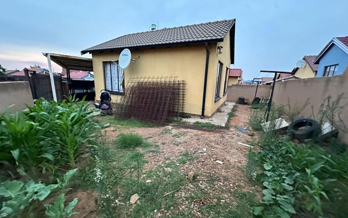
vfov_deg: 74.8
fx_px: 142
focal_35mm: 15
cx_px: 172
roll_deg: -4.0
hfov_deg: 101.4
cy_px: 113
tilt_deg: -13.2
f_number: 2.2
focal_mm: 2.22
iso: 1250
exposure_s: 1/55
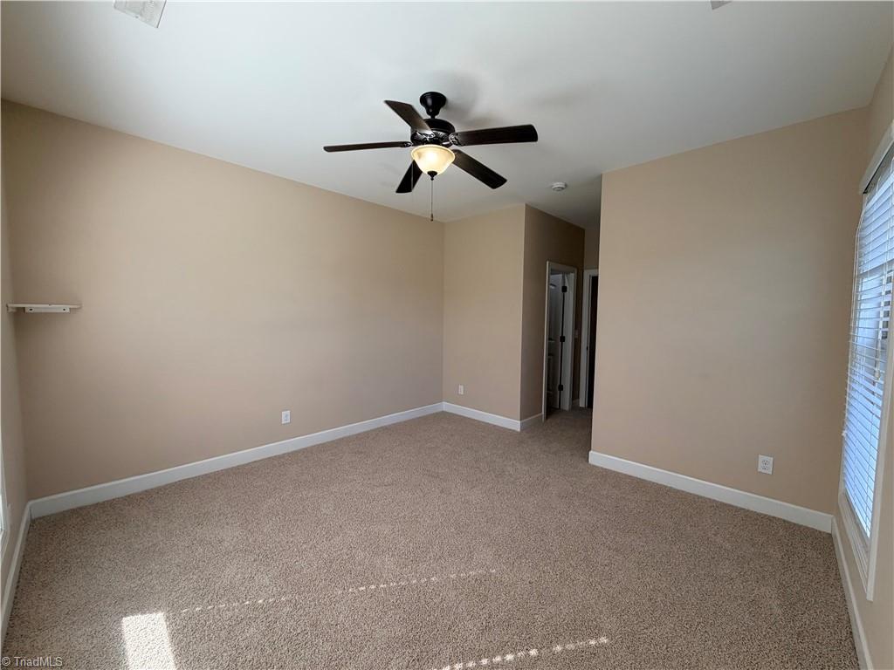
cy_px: 335
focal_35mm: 14
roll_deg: -0.4
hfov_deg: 102.1
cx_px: 447
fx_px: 362
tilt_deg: -3.7
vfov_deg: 85.7
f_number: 2.2
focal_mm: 2.22
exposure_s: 1/121
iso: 80
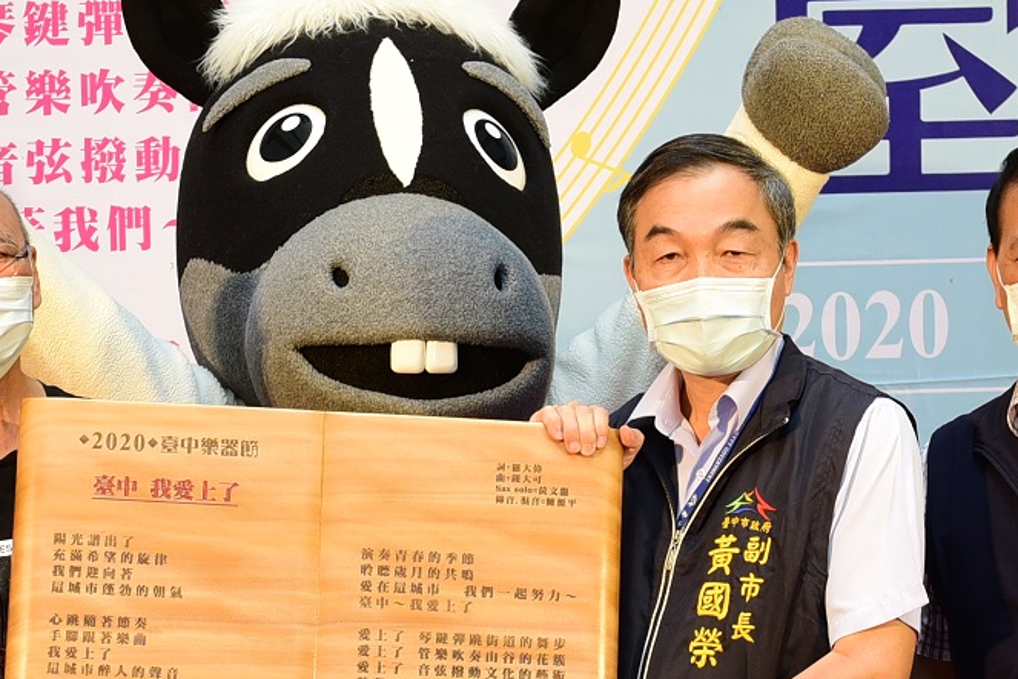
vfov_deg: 9.5
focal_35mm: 143
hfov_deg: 14.3
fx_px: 4043
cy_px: 662
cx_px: 430
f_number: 5
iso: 800
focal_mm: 42
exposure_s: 1/125
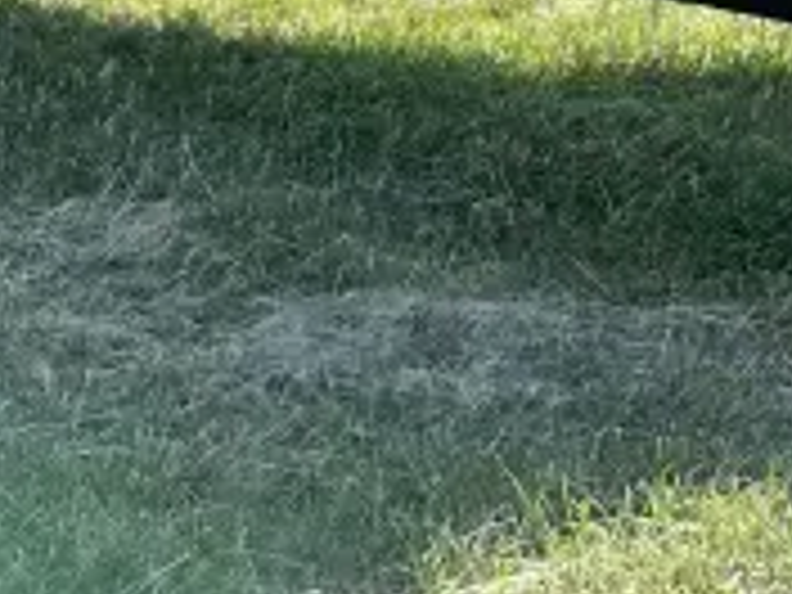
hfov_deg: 13.2
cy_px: 315
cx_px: -364
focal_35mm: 142
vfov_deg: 10.4
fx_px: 3249
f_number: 1.6
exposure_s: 1/1304
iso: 32
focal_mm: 4.2
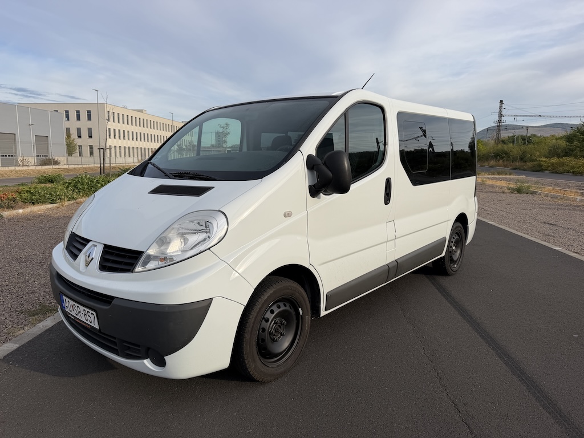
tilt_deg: -7.7
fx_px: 405
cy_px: 219
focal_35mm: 24
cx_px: 292
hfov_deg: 71.6
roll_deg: +0.1
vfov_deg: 56.8
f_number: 1.78
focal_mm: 6.76
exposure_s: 1/3584
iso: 80
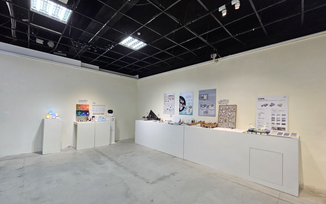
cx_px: 163
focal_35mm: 14
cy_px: 108
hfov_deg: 105.3
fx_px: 124
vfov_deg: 78.5
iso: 250
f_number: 2.2
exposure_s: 1/60
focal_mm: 2.2
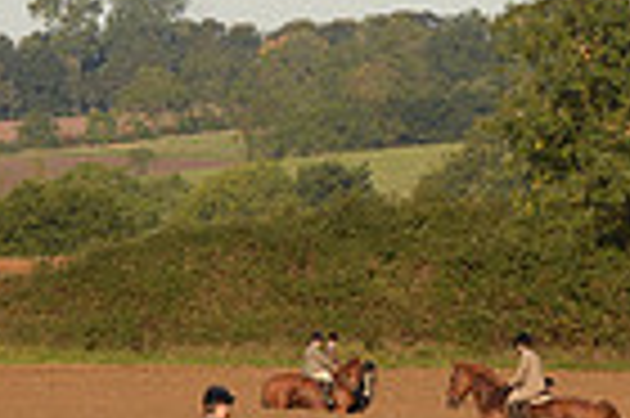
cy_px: 256
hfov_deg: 3.7
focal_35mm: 558
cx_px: 1202
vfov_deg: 2.5
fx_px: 9754
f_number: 8
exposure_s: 1/1000
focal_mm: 135
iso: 1000
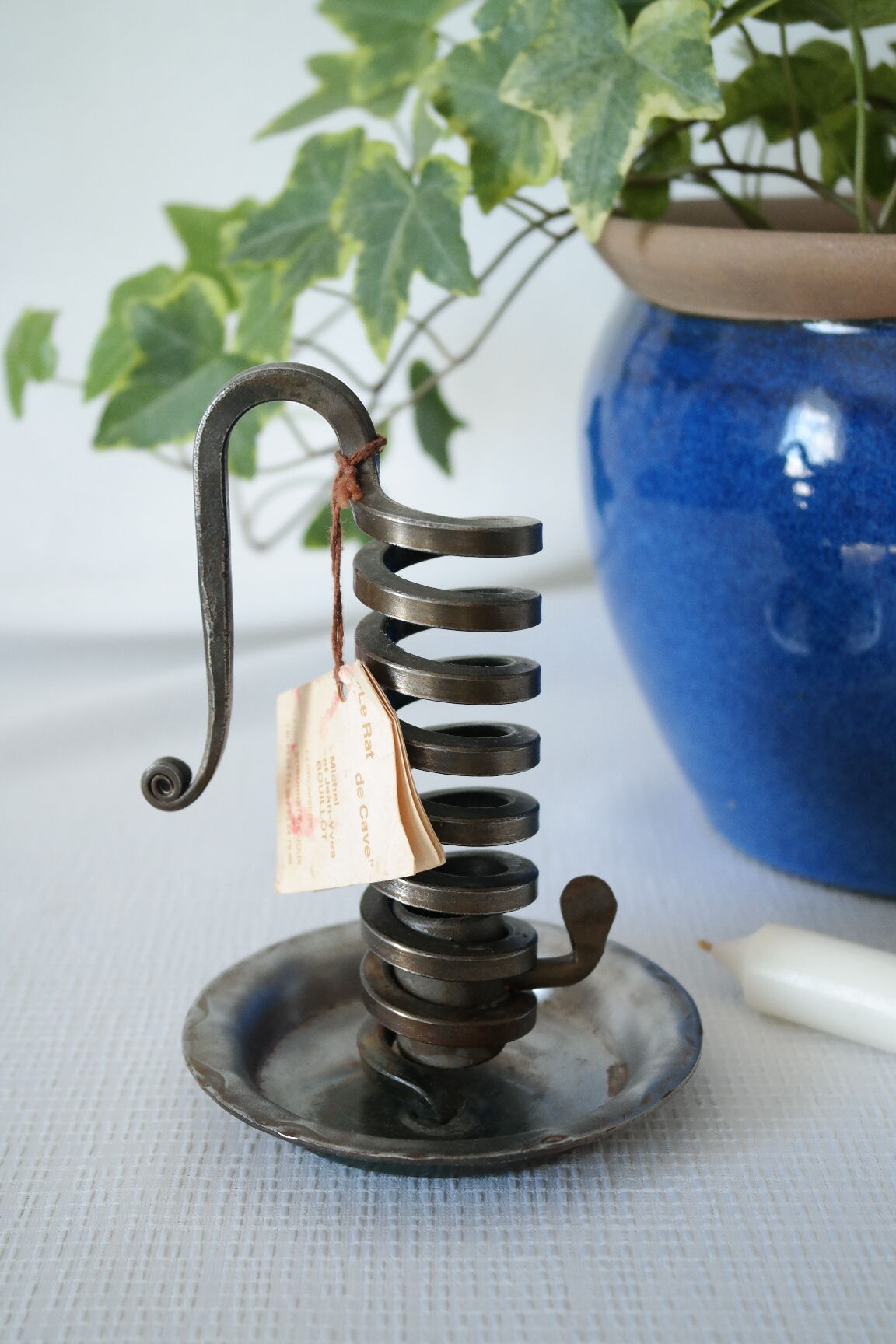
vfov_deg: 37.5
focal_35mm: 53
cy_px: 672
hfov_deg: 25.5
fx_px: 1979
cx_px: 448
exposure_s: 1/30
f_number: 6.3
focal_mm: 35
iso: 800
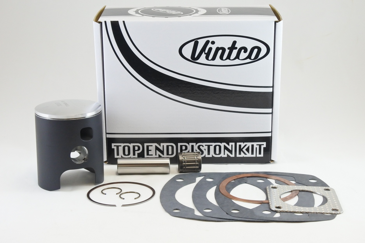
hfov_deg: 35.1
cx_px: 182
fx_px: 578
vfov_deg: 23.8
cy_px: 122
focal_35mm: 57
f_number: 4.8
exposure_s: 1/125
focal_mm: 21.4
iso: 800
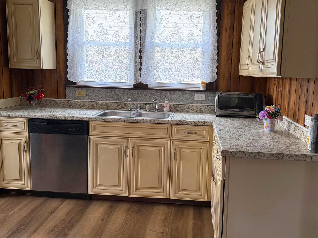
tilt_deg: -7.4
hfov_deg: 58.3
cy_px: 108
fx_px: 285
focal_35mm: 31
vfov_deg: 45.4
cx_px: 170
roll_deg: -1.2
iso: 320
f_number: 1.78
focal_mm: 6.76
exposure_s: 1/120
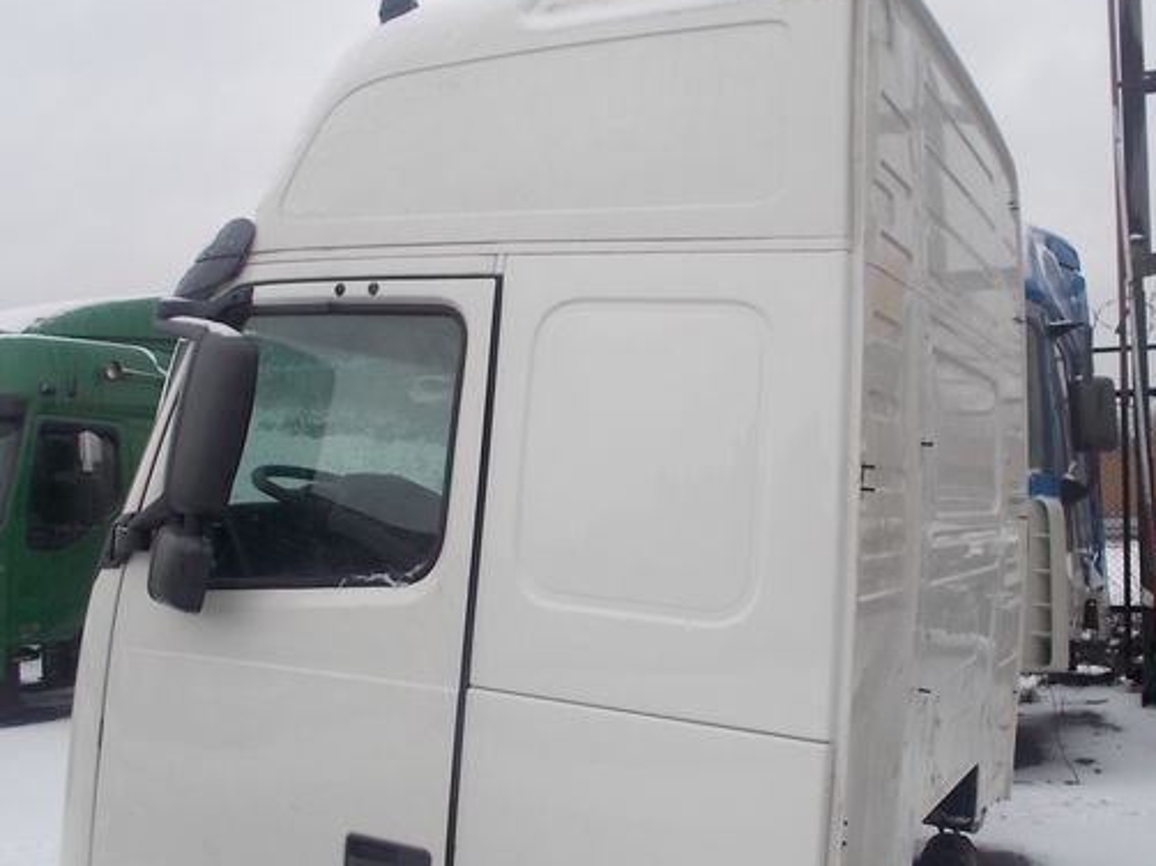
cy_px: 484
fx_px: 1235
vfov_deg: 38.6
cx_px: 663
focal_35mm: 37
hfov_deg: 50.0
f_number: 3.3
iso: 80
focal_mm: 4.1
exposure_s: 1/125
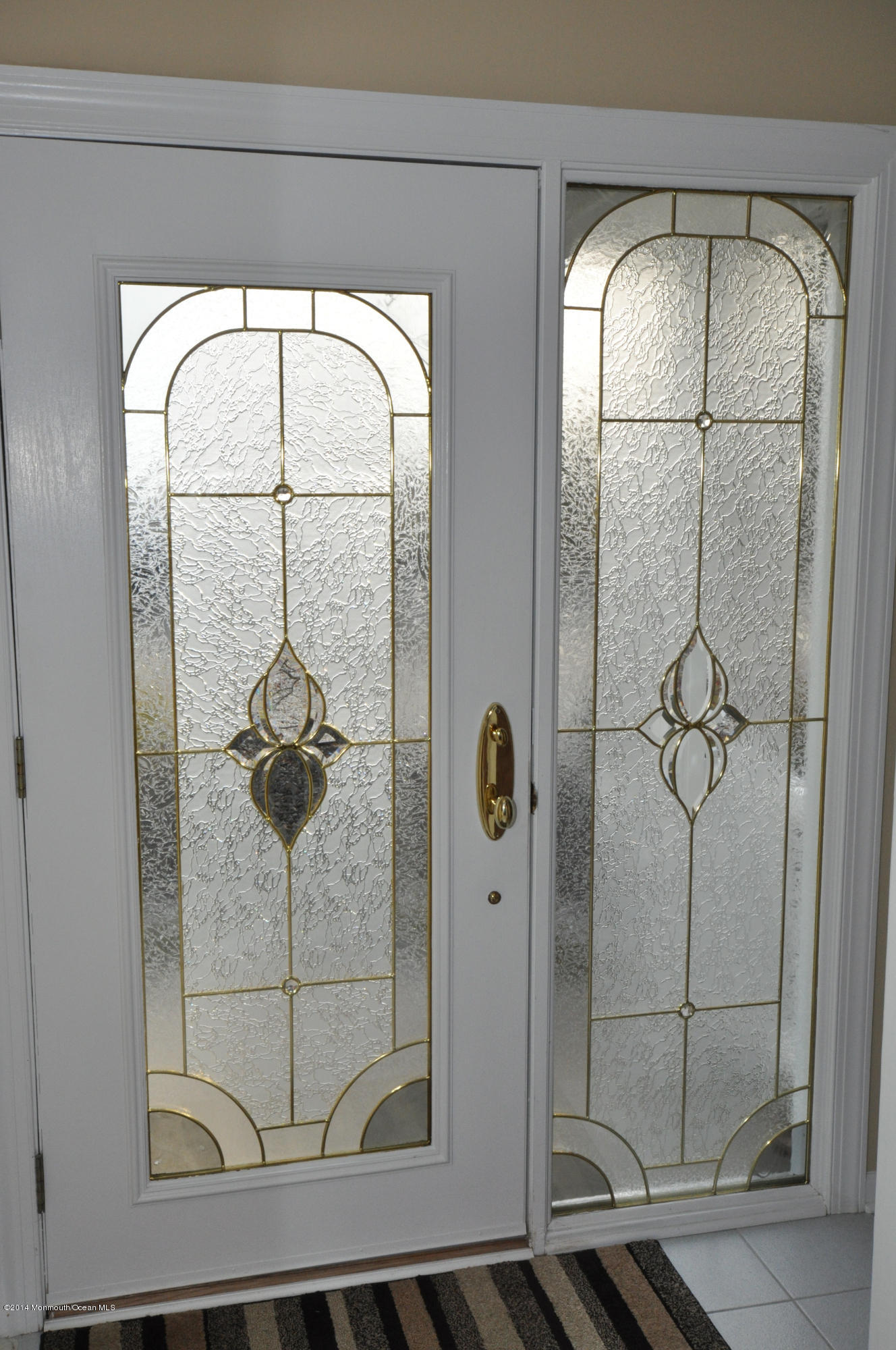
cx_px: 448
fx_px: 1348
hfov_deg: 36.8
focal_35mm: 36
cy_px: 675
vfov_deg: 53.2
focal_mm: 24
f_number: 16
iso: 800
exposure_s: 1/200
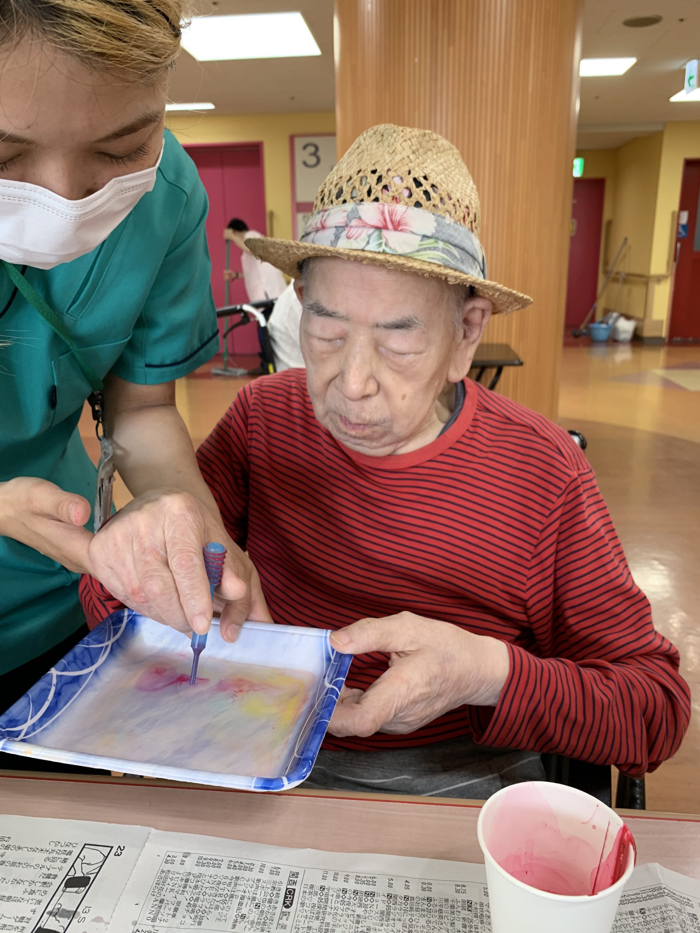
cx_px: 350
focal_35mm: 26
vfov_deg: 67.3
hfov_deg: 53.1
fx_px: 701
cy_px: 466
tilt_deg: -14.5
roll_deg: +0.7
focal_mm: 4.25
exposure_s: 1/106
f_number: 1.8
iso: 100
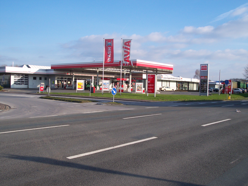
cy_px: 93
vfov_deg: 37.7
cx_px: 124
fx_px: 272
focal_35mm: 38
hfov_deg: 49.0
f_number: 4.8
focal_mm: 8
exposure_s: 1/500
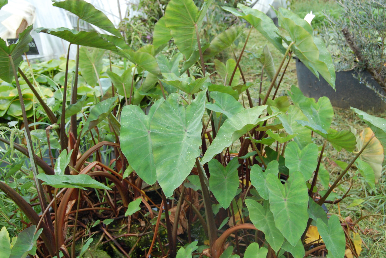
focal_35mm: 40
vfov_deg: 33.4
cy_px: 127
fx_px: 429
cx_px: 196
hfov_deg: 48.5
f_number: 8
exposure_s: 1/250
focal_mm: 26
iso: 800
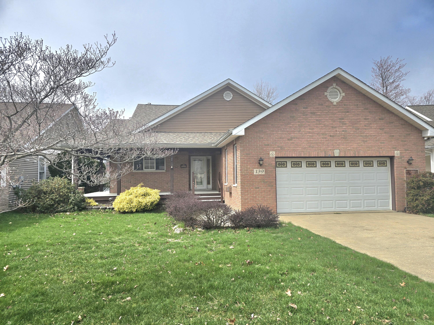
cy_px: 162
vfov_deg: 58.9
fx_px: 288
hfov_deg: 73.9
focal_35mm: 23
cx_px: 217
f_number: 1.7
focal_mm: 6.3
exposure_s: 1/909
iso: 12
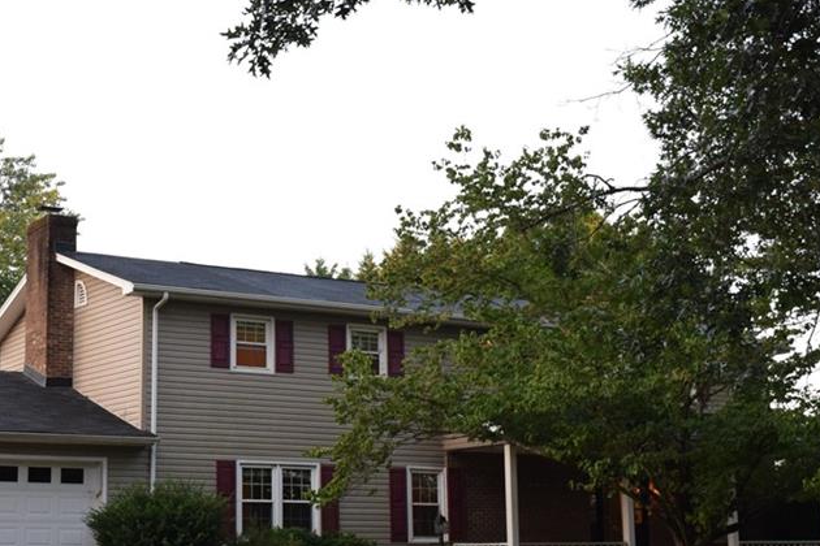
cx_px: 269
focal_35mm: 66
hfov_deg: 30.4
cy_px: 265
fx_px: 1499
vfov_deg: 20.7
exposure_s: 1/200
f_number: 7.1
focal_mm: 27
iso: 1600
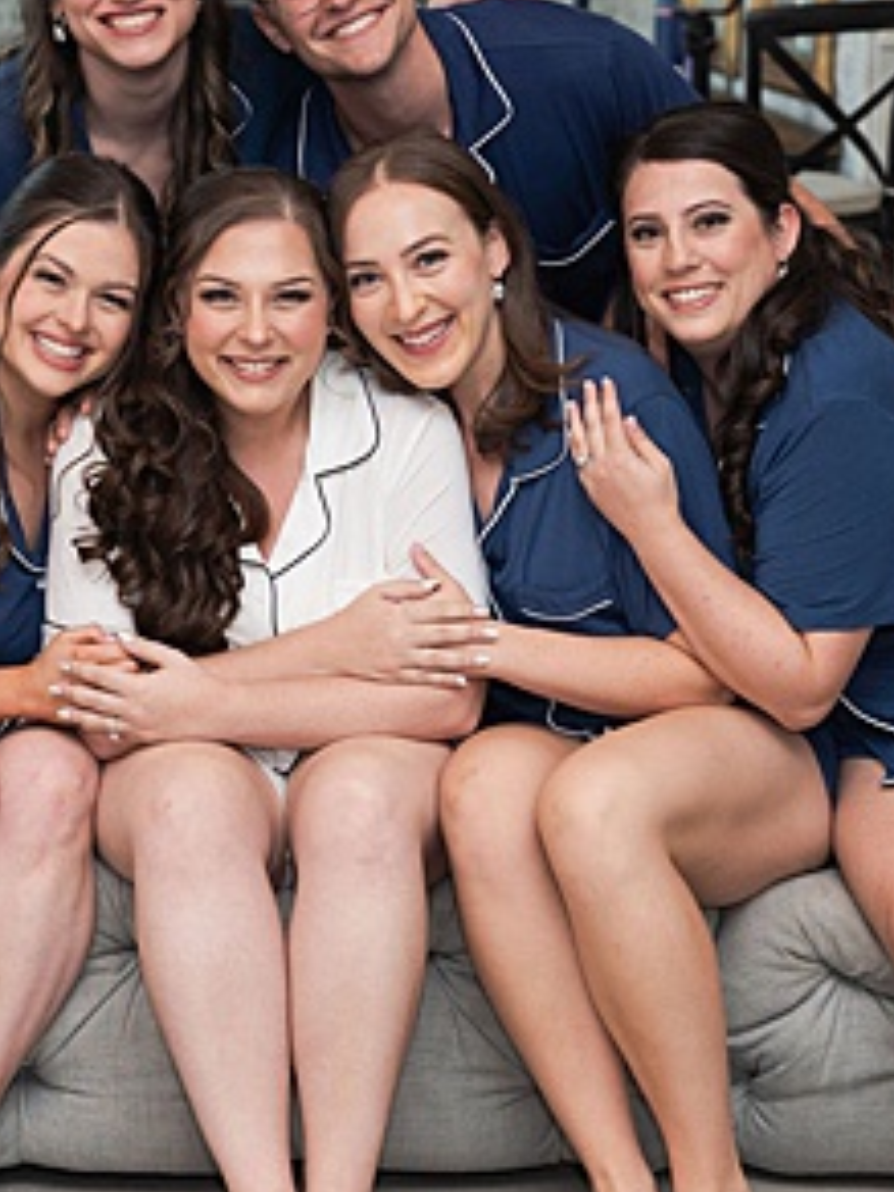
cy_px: 527
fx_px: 3134
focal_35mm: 91
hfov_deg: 16.2
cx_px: 265
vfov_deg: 21.5
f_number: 2.5
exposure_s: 1/250
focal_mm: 36
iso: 500
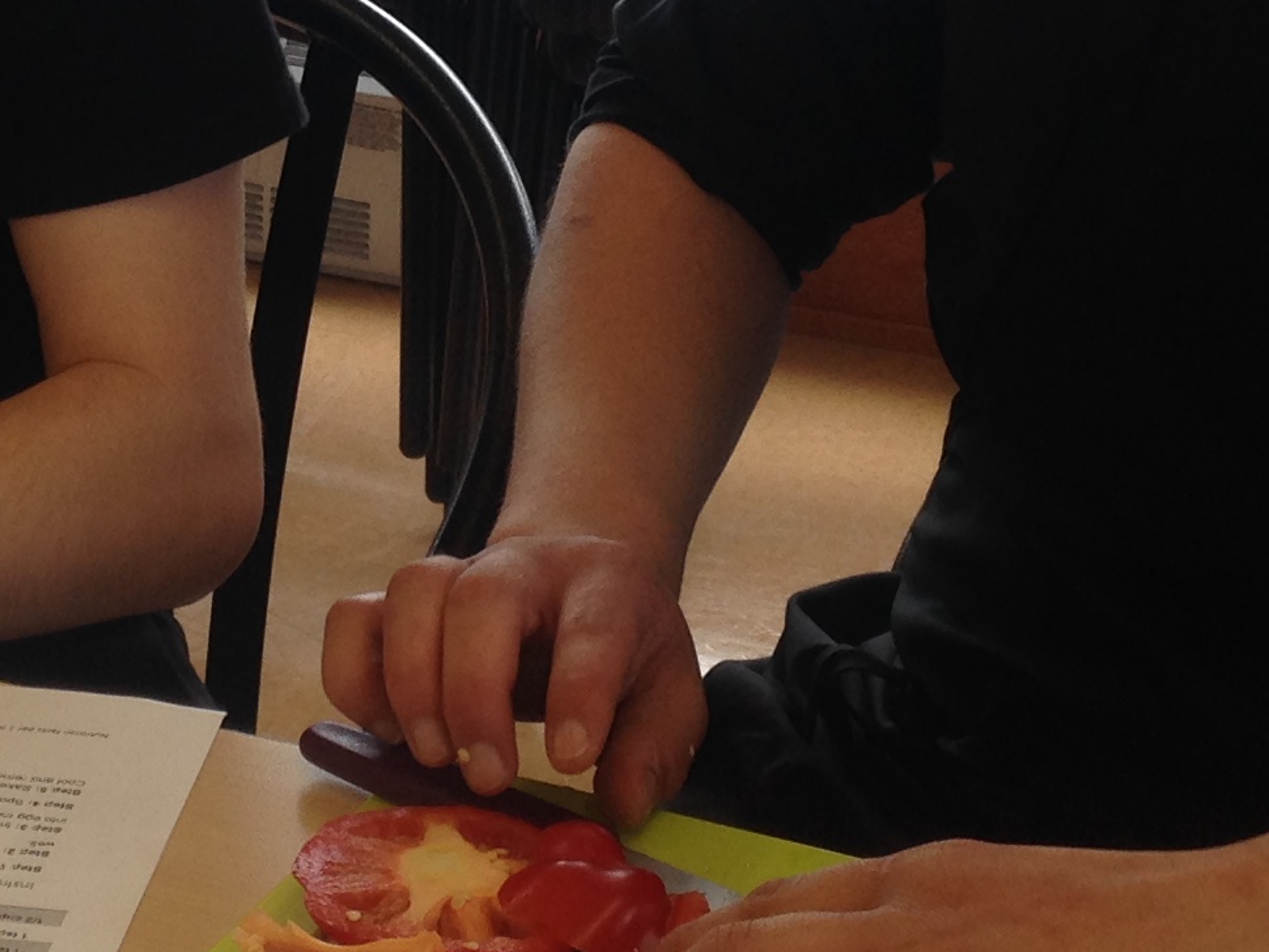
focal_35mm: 111
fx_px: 4070
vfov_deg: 13.2
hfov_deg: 17.7
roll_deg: -1.0
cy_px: 111
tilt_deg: -18.2
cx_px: 377
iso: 50
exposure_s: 1/151
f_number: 2.4
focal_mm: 4.12
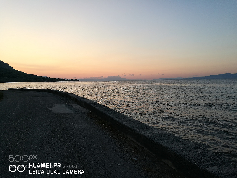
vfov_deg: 51.4
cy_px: 89
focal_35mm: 27
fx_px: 185
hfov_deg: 65.3
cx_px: 118
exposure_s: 1/175
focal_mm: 4.5
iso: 50
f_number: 2.2
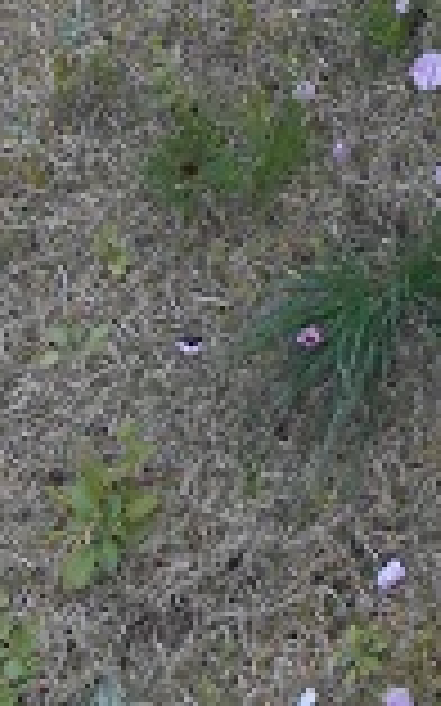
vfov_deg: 15.4
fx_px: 2156
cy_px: -657
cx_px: 621
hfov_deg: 11.3
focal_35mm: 112
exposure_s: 1/30
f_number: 3.4
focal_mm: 4.7
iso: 160
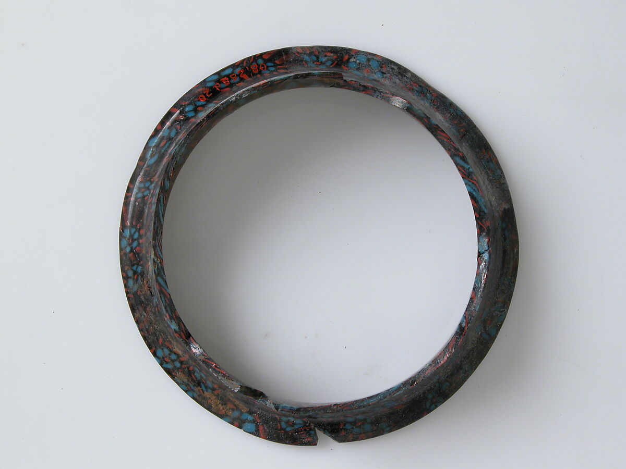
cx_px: 313
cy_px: 234
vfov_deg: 17.2
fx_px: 1555
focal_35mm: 86
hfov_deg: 22.8
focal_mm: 22.3
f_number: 7.9
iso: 100
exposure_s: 1/5.5
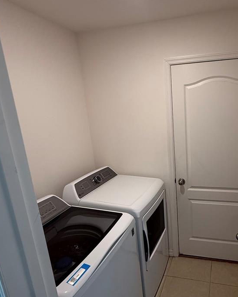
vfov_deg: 70.1
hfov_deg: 56.6
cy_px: 161
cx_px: 171
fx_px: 211
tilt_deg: -13.3
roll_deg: +1.4
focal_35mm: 24
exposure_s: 1/120
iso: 250
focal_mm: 2.22
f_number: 2.2
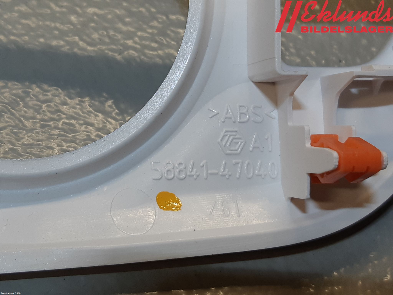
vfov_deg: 53.1
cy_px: 148
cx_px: 196
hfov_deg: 67.3
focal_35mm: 26
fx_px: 295
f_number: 1.7
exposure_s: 1/120
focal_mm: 3.93
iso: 50
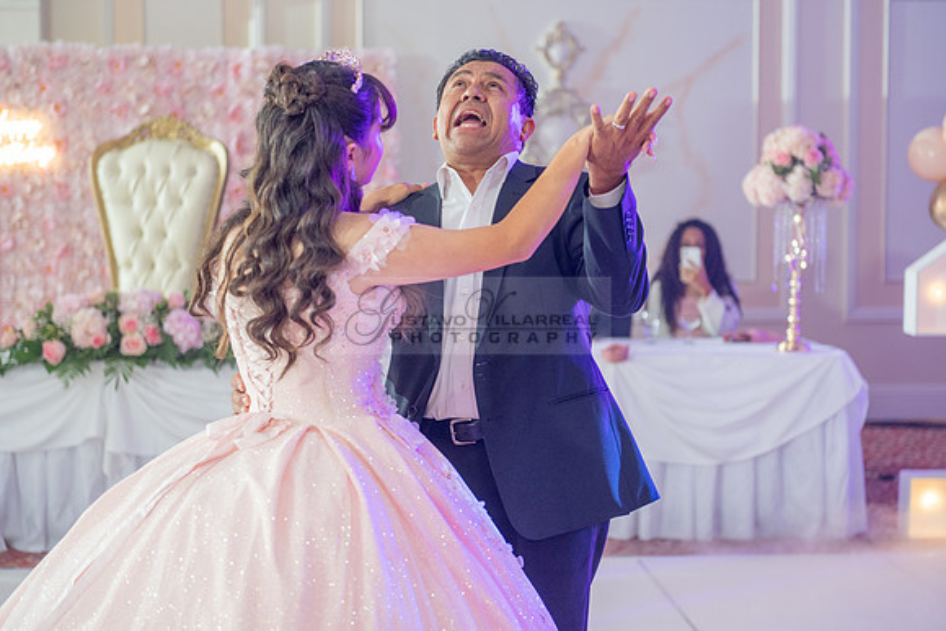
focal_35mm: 70
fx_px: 1840
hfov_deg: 28.8
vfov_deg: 19.5
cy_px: 316
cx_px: 473
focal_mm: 70
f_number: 2.8
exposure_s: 1/100
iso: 400
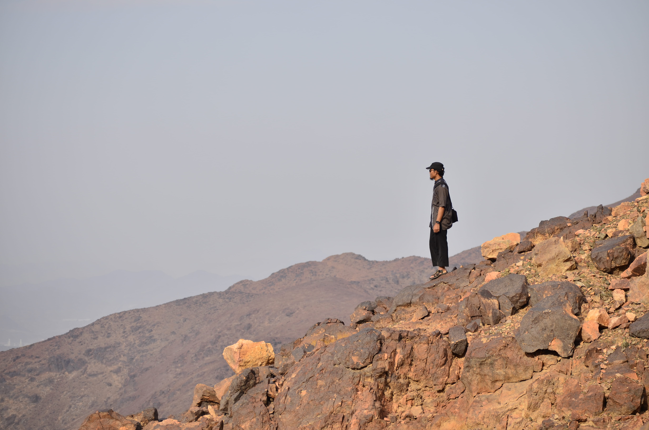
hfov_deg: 13.1
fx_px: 2833
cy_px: 215
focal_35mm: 158
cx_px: 324
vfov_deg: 8.7
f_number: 4.5
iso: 100
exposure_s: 1/800
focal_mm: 105
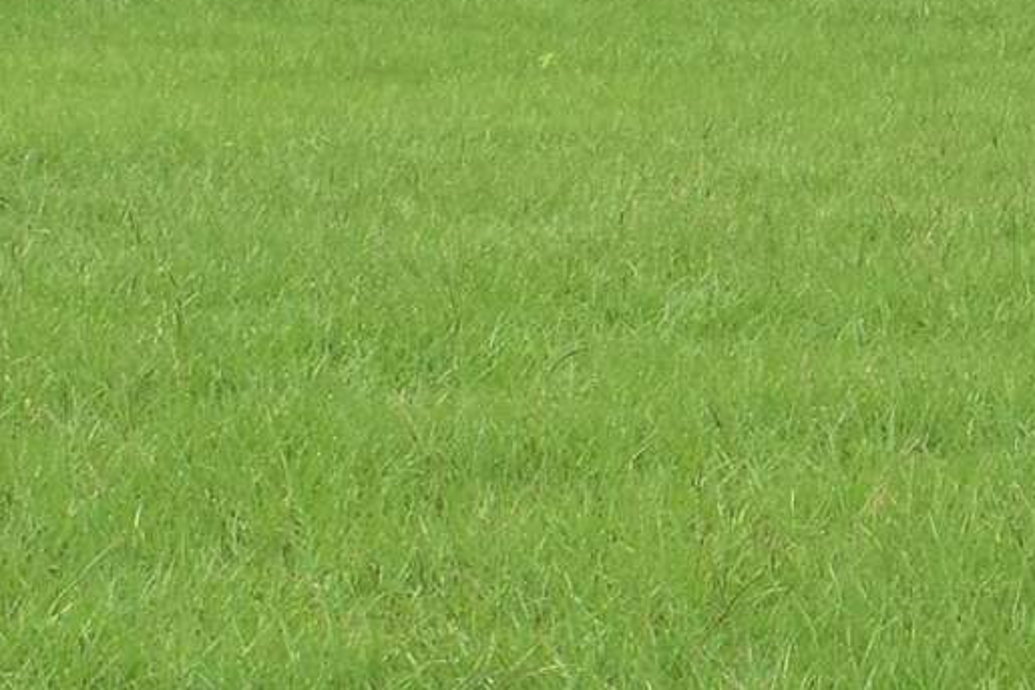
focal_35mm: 197
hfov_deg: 9.9
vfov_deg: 6.9
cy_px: -62
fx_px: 5662
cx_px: 1797
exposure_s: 1/400
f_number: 11
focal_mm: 22
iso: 400
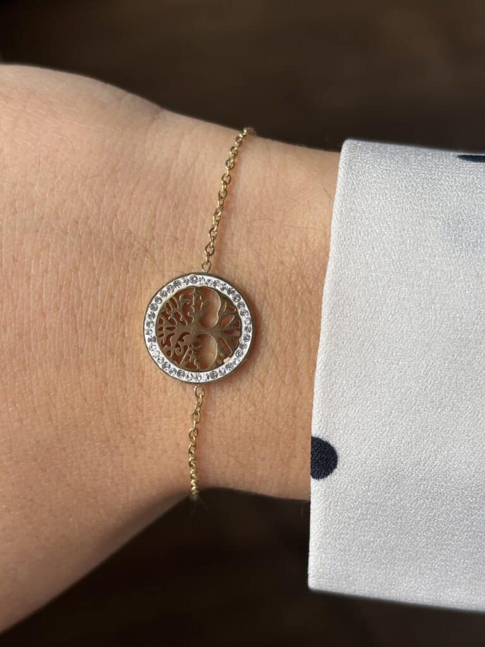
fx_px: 971
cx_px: 242
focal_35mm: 52
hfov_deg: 28.0
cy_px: 324
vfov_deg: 36.8
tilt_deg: -52.9
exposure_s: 1/334
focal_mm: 5.96
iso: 32
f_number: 1.6
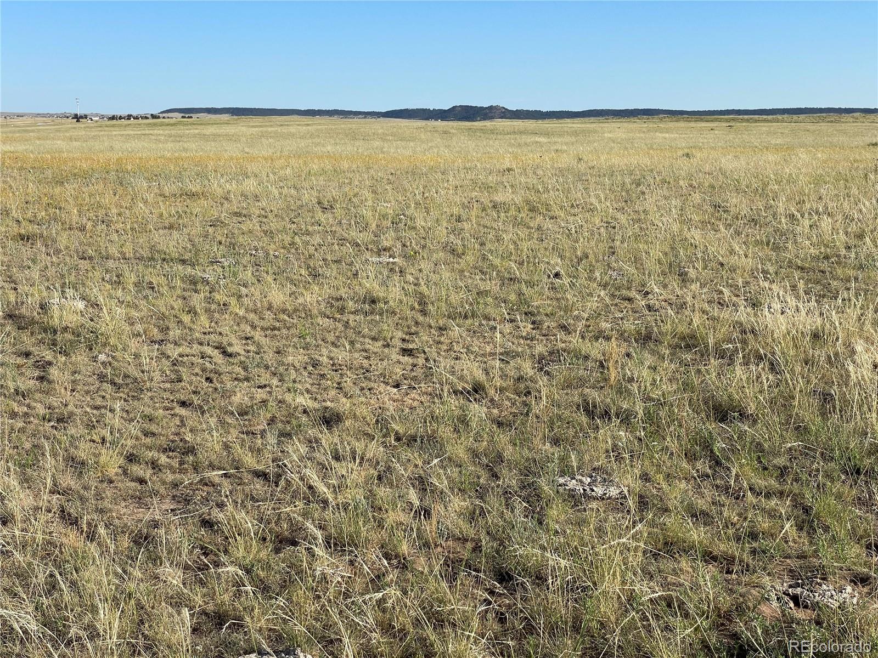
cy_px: 329
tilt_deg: -8.7
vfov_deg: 28.0
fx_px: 1319
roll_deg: +0.5
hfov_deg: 36.8
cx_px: 439
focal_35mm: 52
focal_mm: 6
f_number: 2
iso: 25
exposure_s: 1/1546
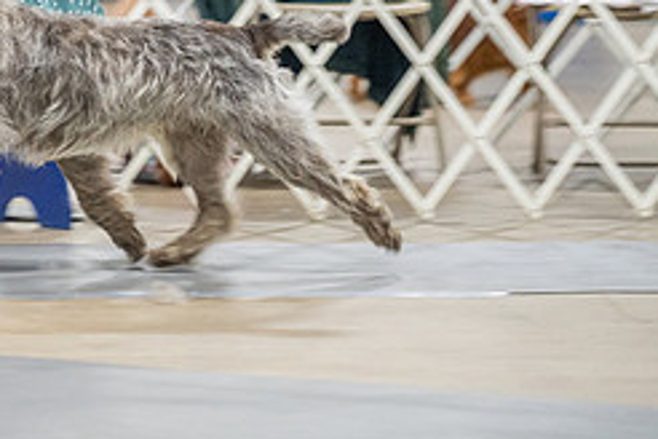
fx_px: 6342
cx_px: -91
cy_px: -31
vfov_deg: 4.0
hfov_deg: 5.9
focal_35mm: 347
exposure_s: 1/160
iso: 2500
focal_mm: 147
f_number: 2.8
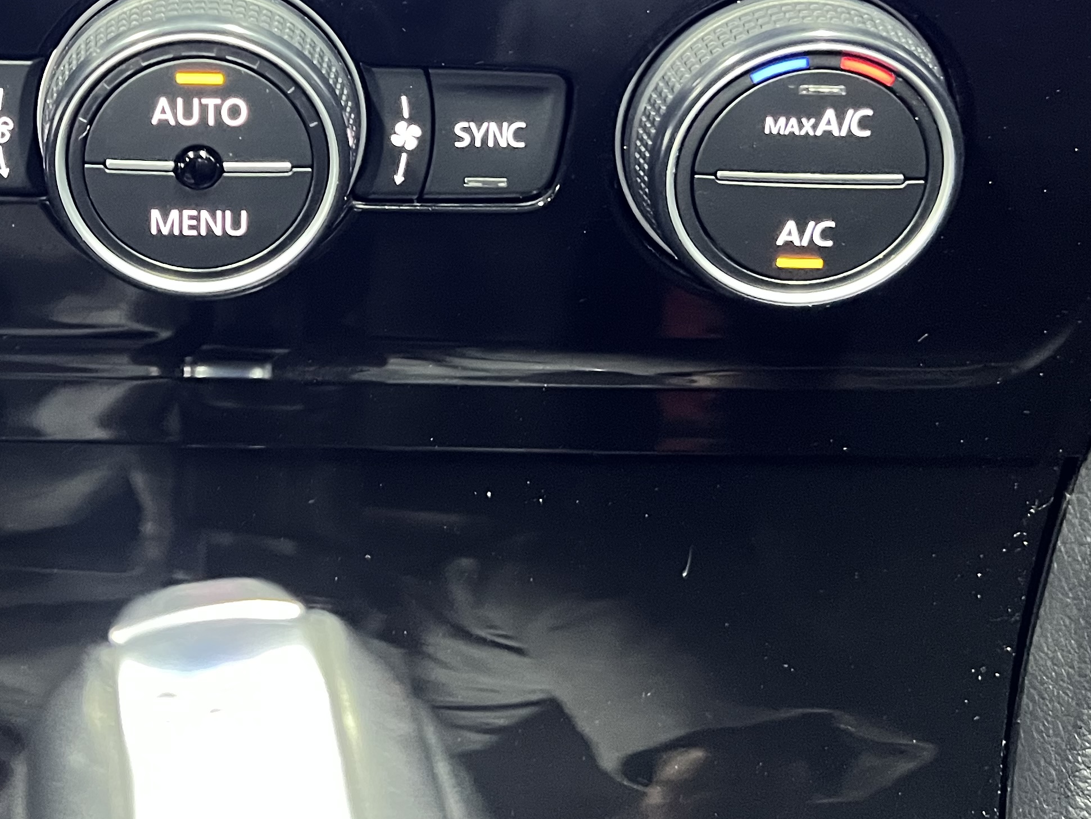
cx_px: 279
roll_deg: -0.7
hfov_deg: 34.8
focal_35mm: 54
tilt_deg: -38.3
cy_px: -16
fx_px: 1702
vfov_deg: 25.6
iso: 1000
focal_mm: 5.7
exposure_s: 1/20
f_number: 1.5
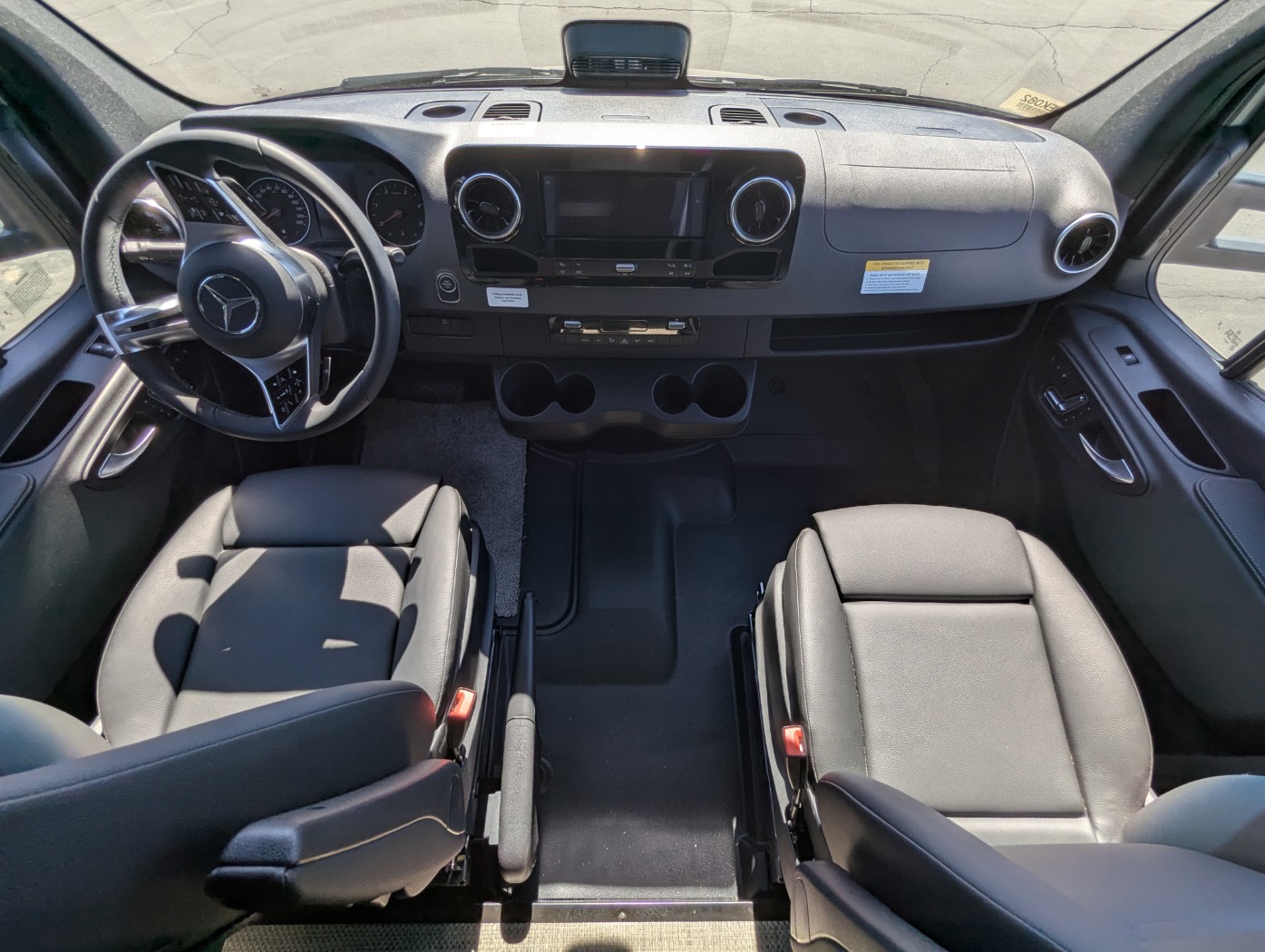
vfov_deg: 78.2
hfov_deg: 94.4
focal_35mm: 16
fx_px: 585
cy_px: 476
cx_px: 632
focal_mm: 2.35
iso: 33
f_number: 2.2
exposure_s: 1/417
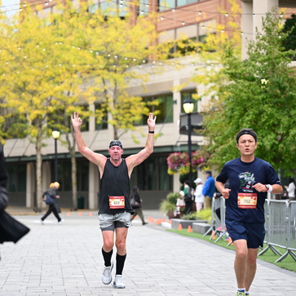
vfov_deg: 11.8
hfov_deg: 11.8
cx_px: 147
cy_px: 162
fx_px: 1432
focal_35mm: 148
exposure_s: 1/2000
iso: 640
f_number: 2.8
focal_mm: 115
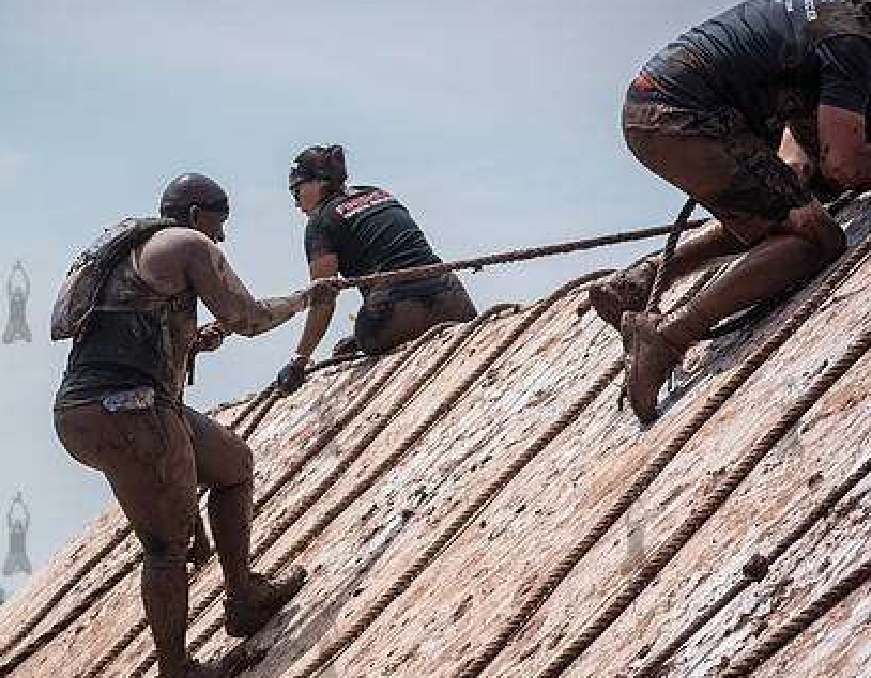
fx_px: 4108
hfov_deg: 12.0
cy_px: 398
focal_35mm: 161
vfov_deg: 9.4
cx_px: 84
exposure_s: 1/2000
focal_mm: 86
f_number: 5
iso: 250
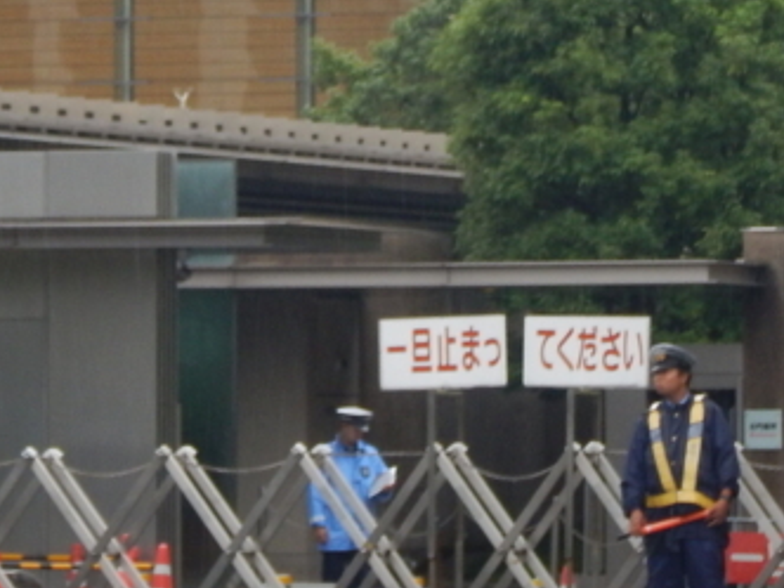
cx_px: 416
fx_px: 7678
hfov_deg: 5.8
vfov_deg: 4.4
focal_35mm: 339
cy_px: -175
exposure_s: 1/100
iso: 125
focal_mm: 19.7
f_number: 4.8
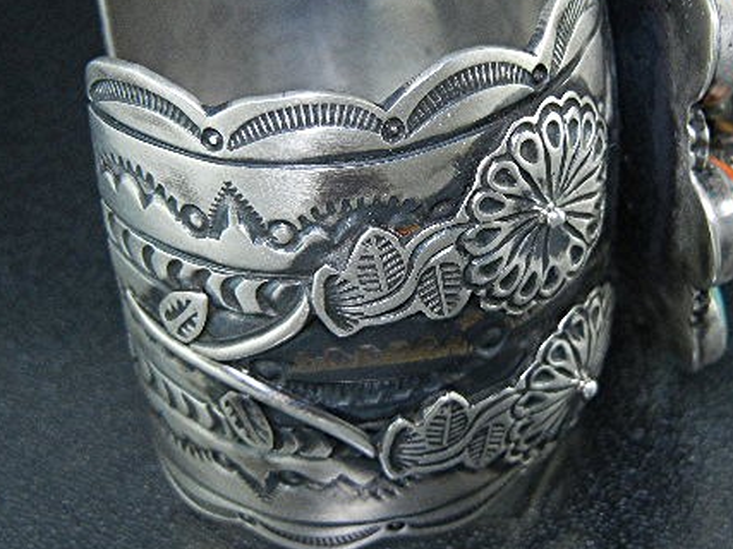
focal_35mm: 78
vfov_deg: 18.8
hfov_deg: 25.0
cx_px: 419
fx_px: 1651
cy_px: 197
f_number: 3.9
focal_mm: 9.3
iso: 276
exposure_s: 1/30
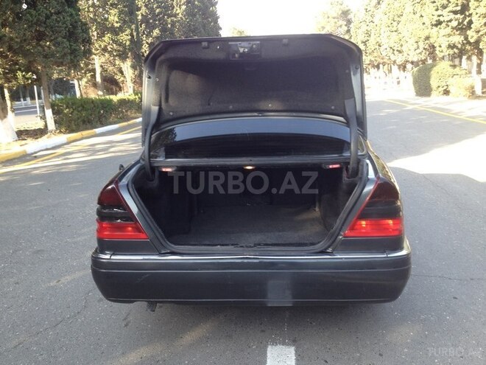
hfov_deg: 52.6
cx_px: 243
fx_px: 491
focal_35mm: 35
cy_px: 182
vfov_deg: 40.7
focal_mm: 4.28
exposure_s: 1/127
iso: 50
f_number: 2.4
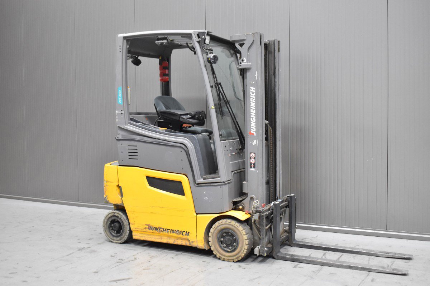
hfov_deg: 51.3
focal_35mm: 38
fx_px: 448
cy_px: 143
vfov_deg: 35.5
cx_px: 215
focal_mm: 25
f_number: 4.5
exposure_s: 1/40
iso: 1600
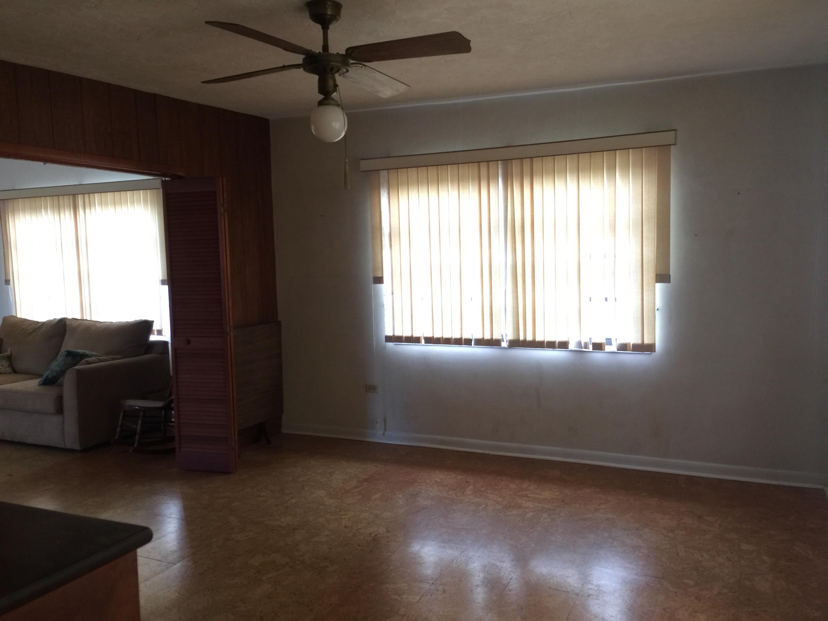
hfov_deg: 61.7
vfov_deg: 48.2
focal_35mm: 29
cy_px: 310
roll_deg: +1.3
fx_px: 694
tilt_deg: -5.1
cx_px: 414
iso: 64
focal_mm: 4.15
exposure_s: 1/15
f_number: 2.2
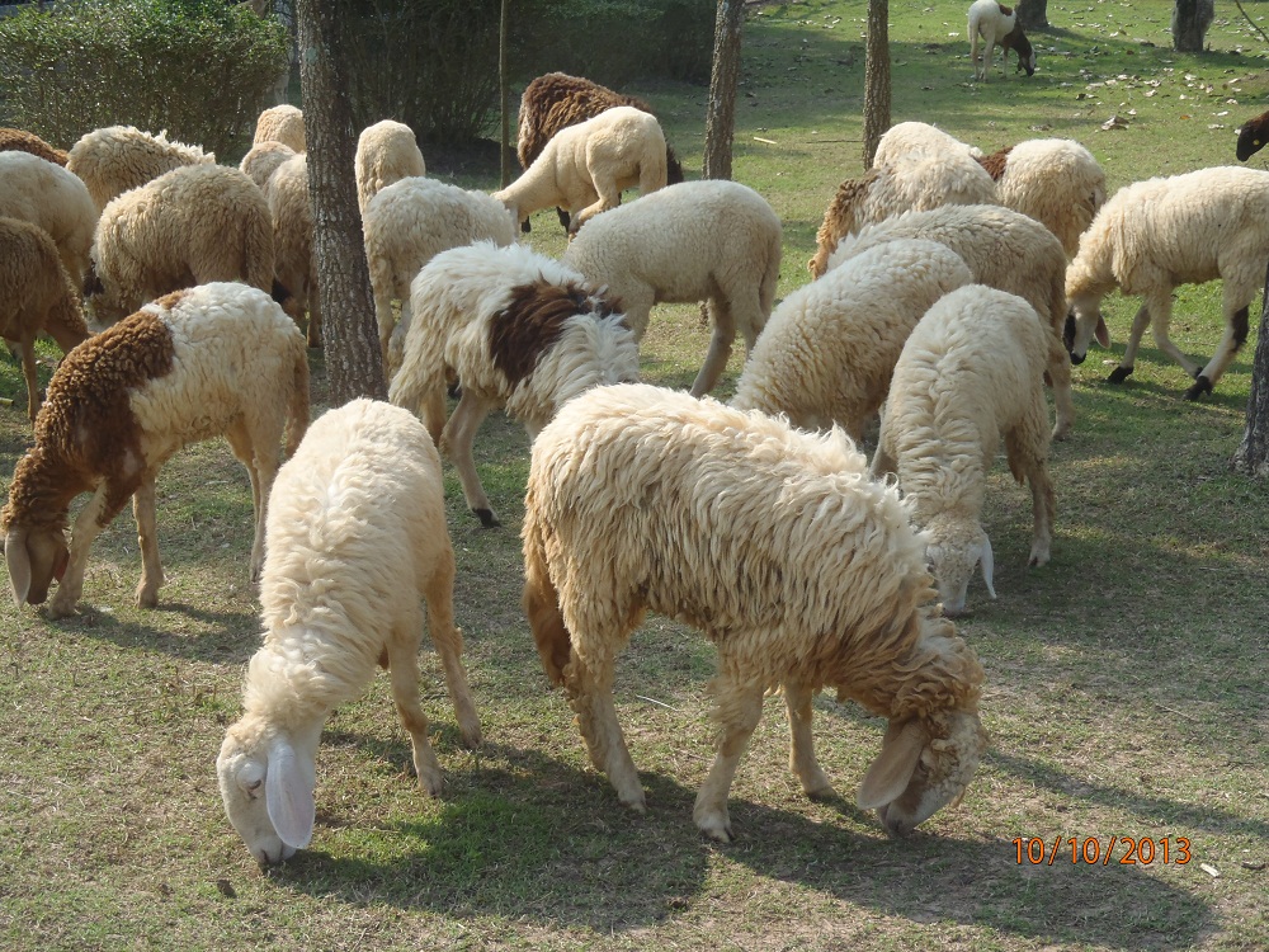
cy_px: 476
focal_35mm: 68
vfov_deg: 21.6
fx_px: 2493
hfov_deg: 28.6
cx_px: 634
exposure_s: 1/200
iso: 80
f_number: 5.5
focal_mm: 12.26
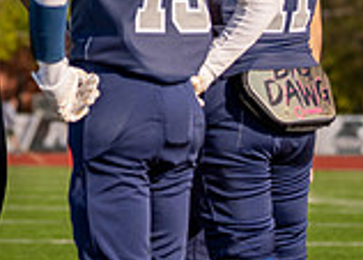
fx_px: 3074
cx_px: -123
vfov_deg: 4.8
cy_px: -169
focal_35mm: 298
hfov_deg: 6.7
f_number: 2.8
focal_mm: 70
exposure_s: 1/2500
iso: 100
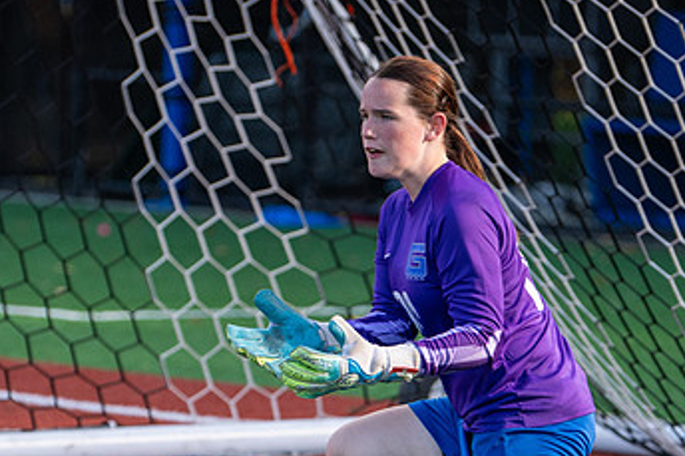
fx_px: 7398
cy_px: 516
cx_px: 340
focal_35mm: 389
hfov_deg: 5.3
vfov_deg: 3.5
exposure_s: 1/1000
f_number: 2.8
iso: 450
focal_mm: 150
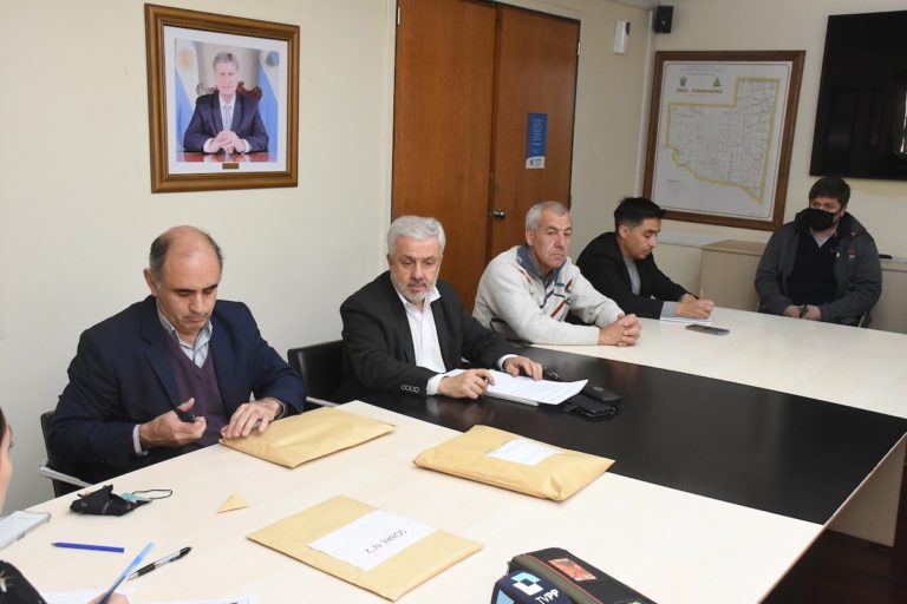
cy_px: 302
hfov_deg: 53.1
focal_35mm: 36
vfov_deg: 36.9
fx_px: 907
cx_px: 454
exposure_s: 1/250
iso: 3200
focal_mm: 24
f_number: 8
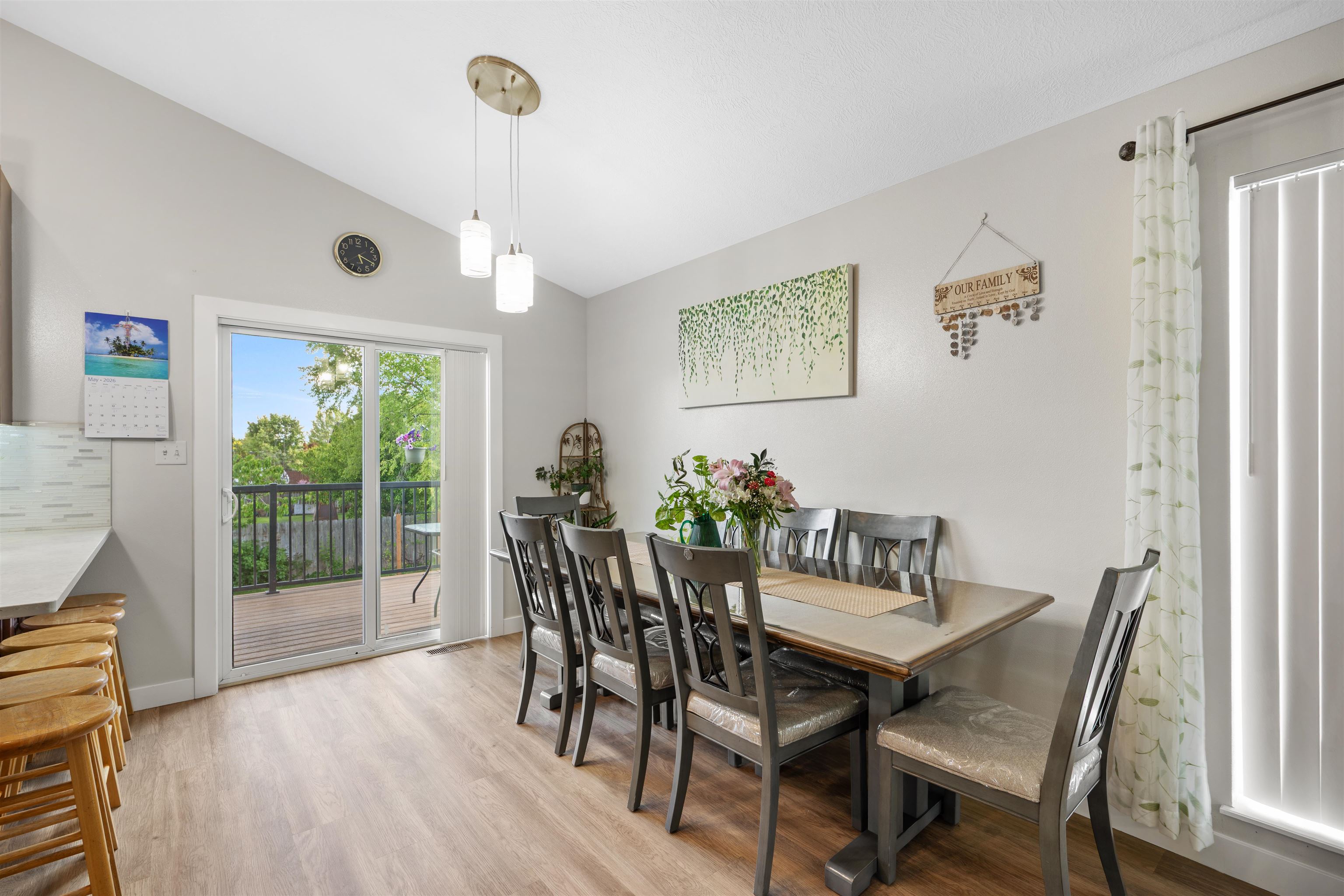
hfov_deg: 96.7
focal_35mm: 16
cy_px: 448
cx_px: 672
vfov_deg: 73.7
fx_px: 597
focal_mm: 16
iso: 100
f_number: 8
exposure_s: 2
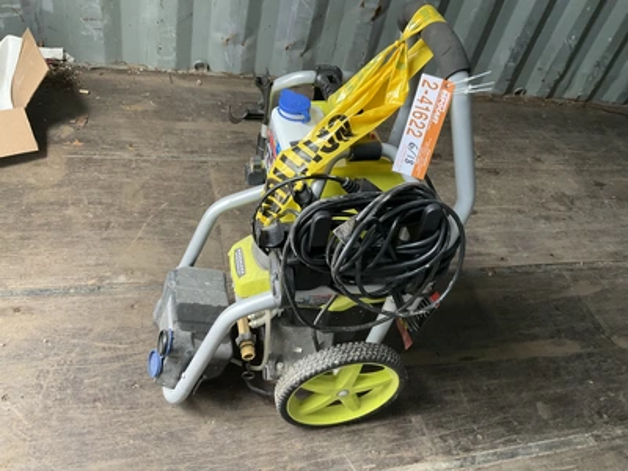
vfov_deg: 48.2
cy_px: 236
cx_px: 314
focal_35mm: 29
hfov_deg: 61.7
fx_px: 526
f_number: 1.8
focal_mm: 3
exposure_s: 1/66
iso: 64
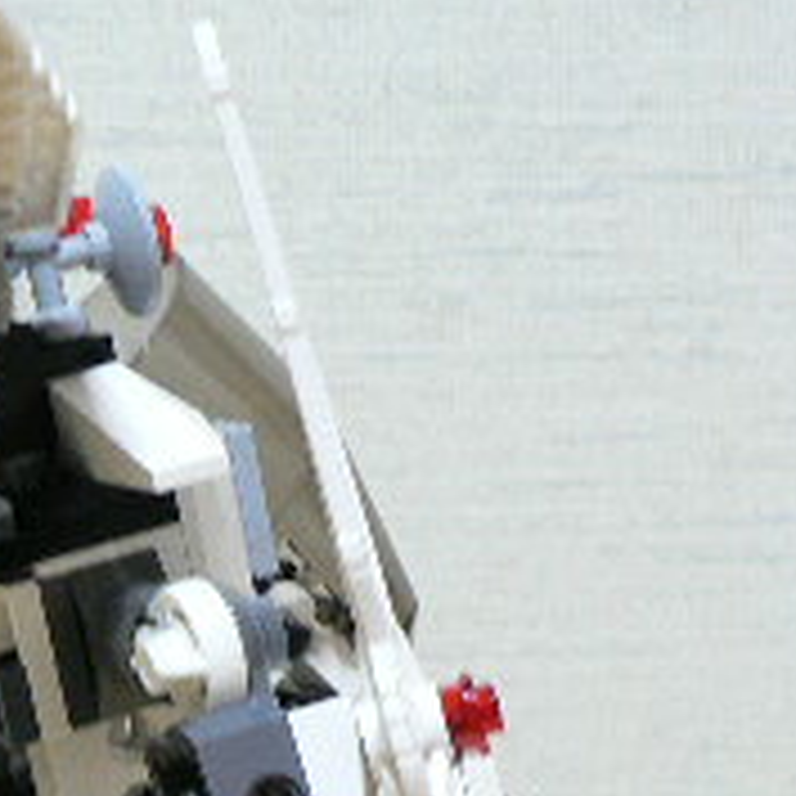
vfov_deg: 14.5
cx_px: 148
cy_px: 1025
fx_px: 2992
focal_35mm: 115
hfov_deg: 15.1
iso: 200
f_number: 2.8
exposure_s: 1/8
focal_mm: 6
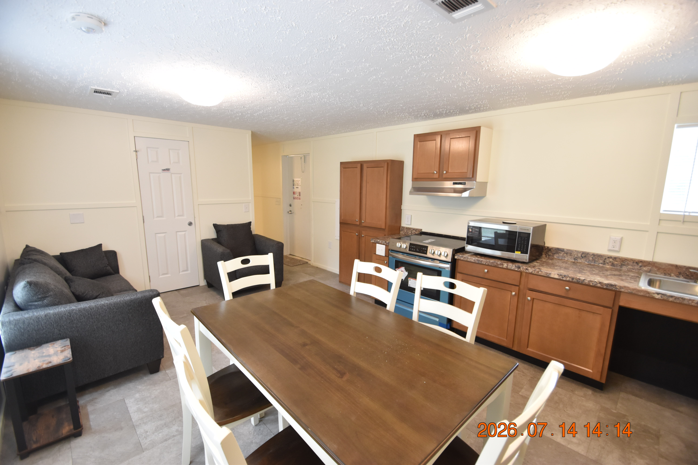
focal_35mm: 15
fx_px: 291
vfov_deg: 77.3
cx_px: 349
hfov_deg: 100.4
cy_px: 232
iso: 800
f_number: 3.5
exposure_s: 1/60
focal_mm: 10
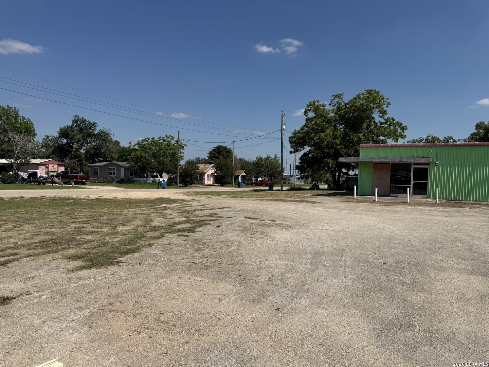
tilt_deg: -2.9
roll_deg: -1.0
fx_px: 339
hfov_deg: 71.6
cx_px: 244
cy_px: 184
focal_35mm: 24
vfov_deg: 56.8
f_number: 1.78
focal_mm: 6.76
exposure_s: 1/9091
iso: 80
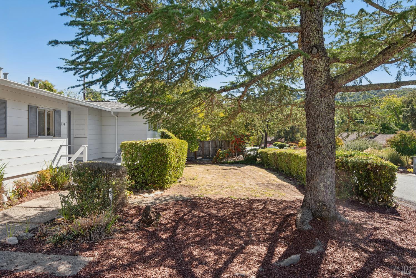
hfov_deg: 73.7
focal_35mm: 24
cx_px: 208
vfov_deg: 53.1
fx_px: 277
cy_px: 139
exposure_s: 1/100
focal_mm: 24
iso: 320
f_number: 11
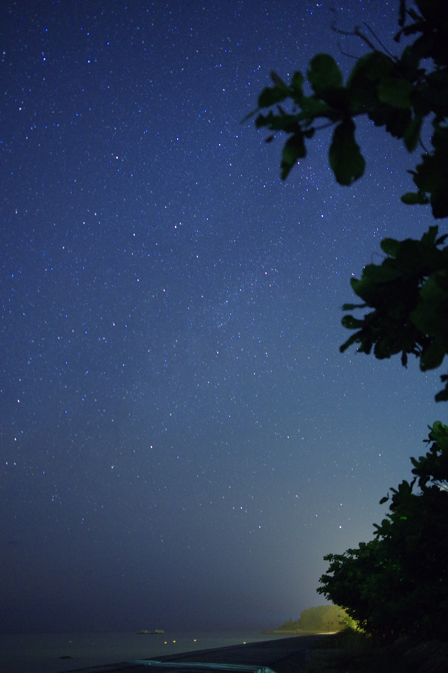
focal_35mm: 39
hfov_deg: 34.1
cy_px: 336
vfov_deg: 49.6
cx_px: 224
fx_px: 729
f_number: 1.8
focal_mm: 26
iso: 1600
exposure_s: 30
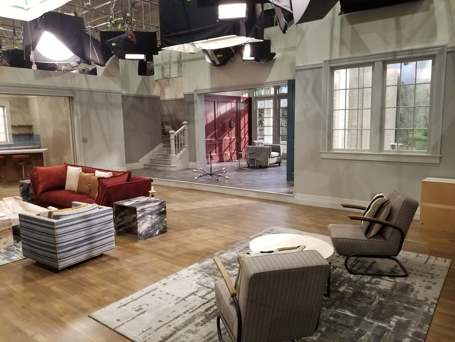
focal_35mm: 26
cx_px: 228
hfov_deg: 67.3
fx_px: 342
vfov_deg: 53.1
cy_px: 171
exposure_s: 1/30
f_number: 1.7
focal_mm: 4.25
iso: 160
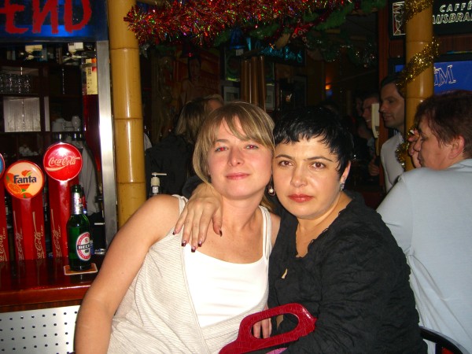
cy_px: 177
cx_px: 236
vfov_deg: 37.7
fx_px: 518
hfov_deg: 49.0
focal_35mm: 38
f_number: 2.8
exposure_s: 1/60
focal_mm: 7.9
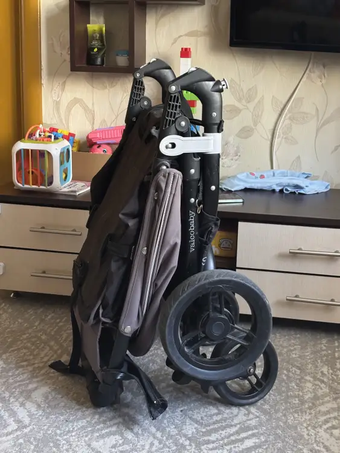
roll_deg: -3.2
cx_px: 170
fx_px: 681
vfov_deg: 36.8
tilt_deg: -14.0
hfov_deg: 28.0
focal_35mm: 52
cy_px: 226
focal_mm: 5.96
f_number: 1.6
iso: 400
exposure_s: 1/29
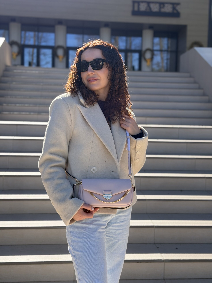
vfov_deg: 39.7
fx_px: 392
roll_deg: -1.6
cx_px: 106
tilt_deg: -3.5
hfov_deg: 30.3
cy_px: 142
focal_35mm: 48
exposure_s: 1/2577
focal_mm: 6.76
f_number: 1.78
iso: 80
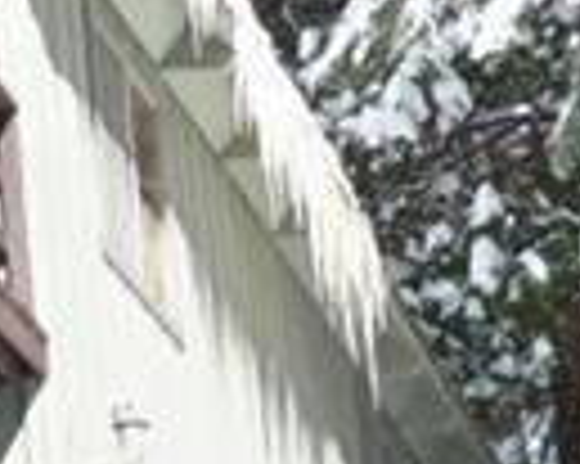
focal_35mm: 169
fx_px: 2899
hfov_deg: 10.4
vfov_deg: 9.1
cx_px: -611
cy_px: 302
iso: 100
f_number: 3.1
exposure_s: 1/320
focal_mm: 6.3
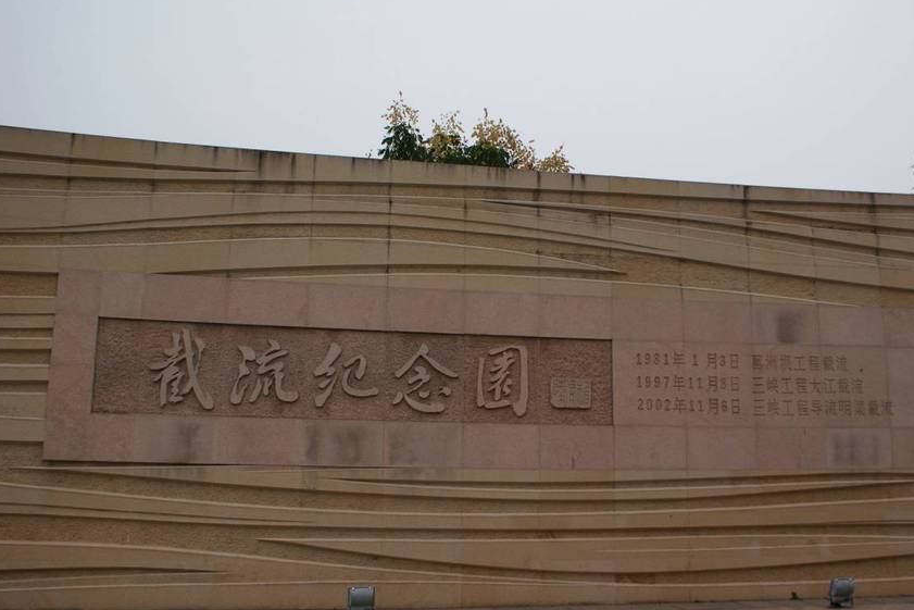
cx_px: 510
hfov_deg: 54.3
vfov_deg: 37.9
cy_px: 323
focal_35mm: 35
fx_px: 889
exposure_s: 1/30
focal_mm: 20
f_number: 4
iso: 125
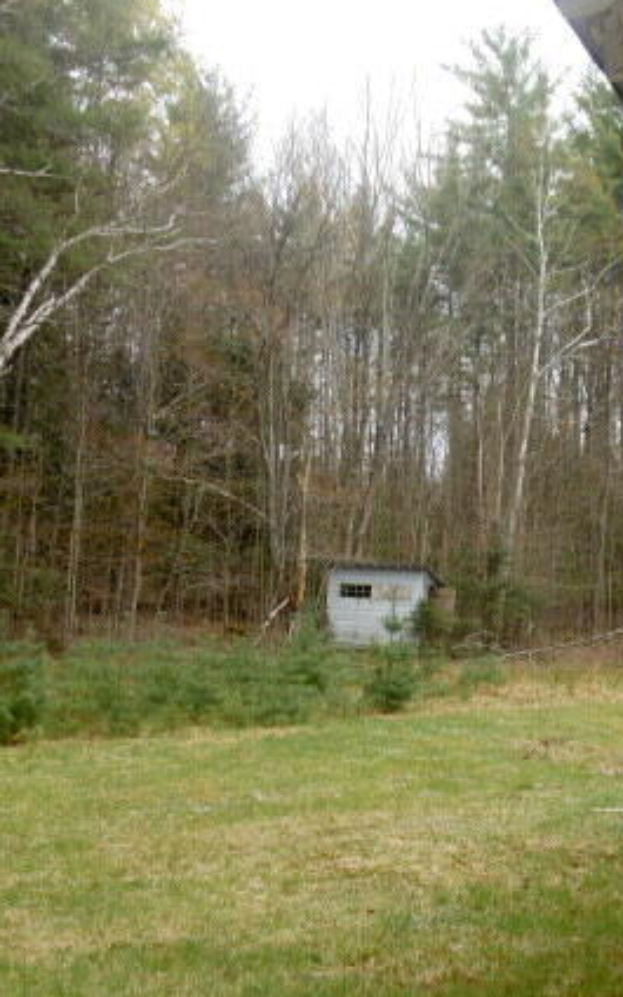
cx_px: 449
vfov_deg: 49.2
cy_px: 553
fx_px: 1087
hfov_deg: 31.5
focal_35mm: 40
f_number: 3.2
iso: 80
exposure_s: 1/200
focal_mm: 4.5
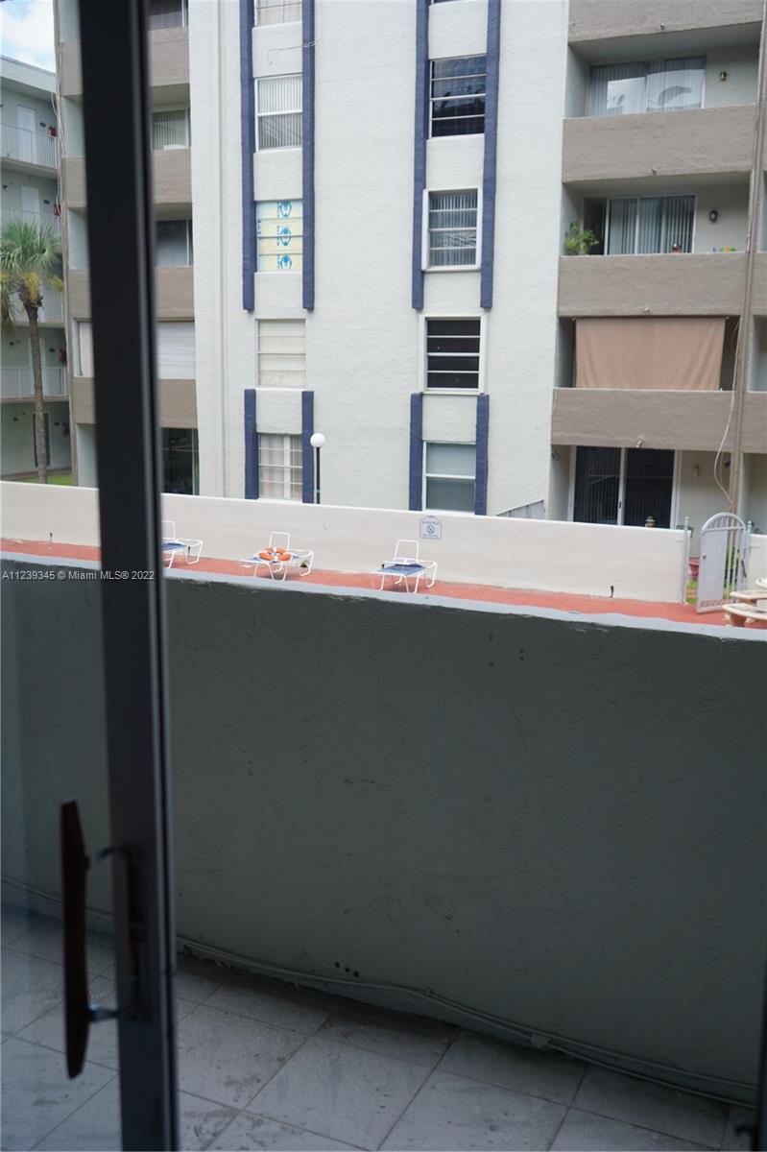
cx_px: 384
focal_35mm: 34
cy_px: 576
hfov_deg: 38.9
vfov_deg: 55.8
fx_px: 1087
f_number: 4.5
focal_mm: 34
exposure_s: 1/200
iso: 100
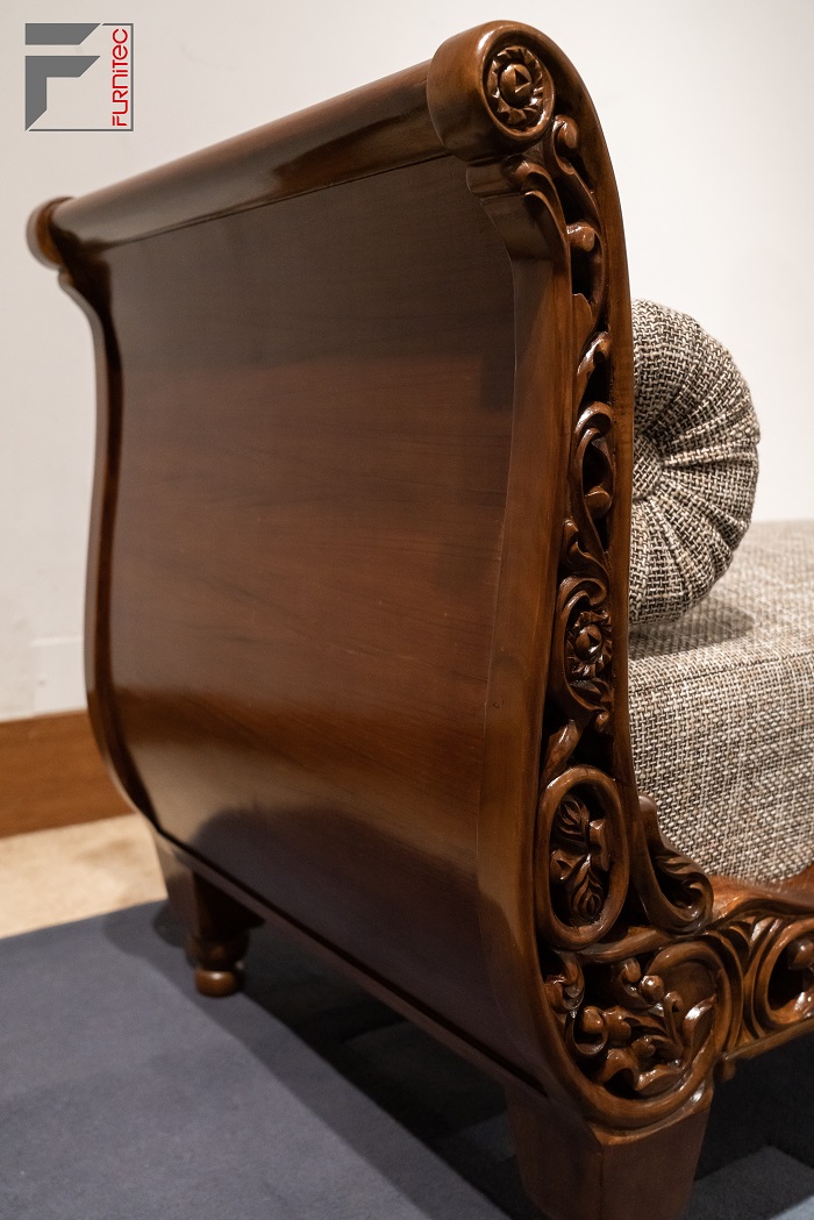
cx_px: 407
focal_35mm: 36
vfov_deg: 53.1
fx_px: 1220
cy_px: 610
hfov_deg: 36.9
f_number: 5.6
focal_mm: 36
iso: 3200
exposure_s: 1/125
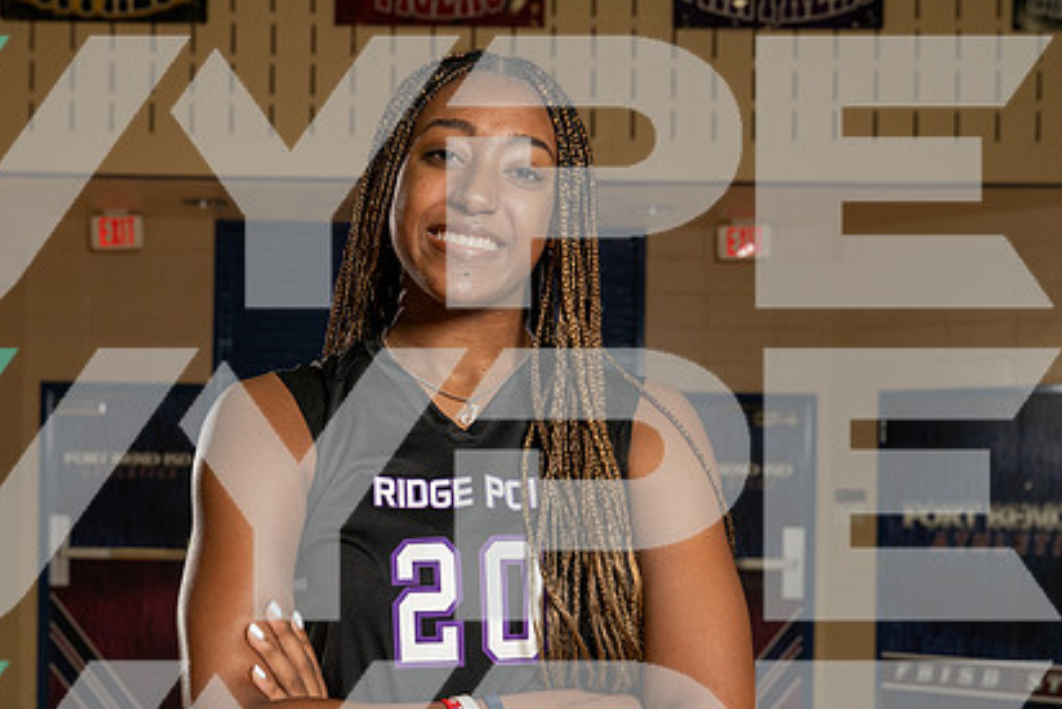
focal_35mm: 62
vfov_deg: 21.8
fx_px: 1830
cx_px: 405
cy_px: 486
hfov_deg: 32.2
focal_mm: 44
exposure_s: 1/250
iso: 500
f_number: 5.6
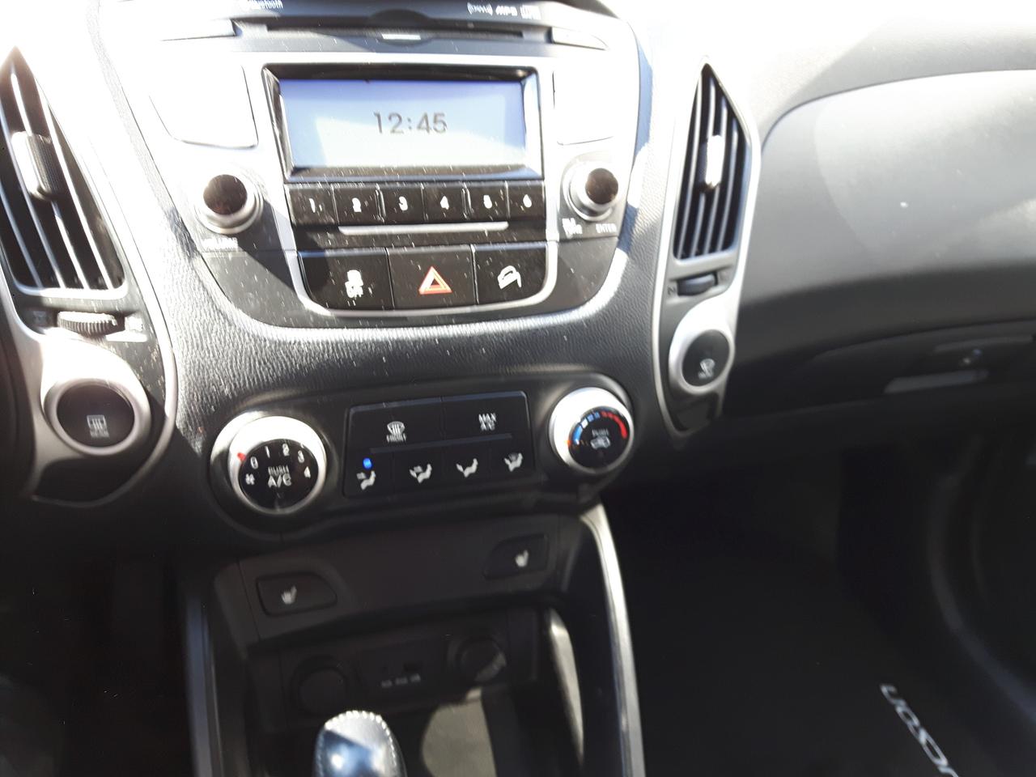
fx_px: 928
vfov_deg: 45.4
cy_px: 388
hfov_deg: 58.4
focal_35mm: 31
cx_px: 518
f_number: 1.9
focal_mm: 3.7
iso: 64
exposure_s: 1/33
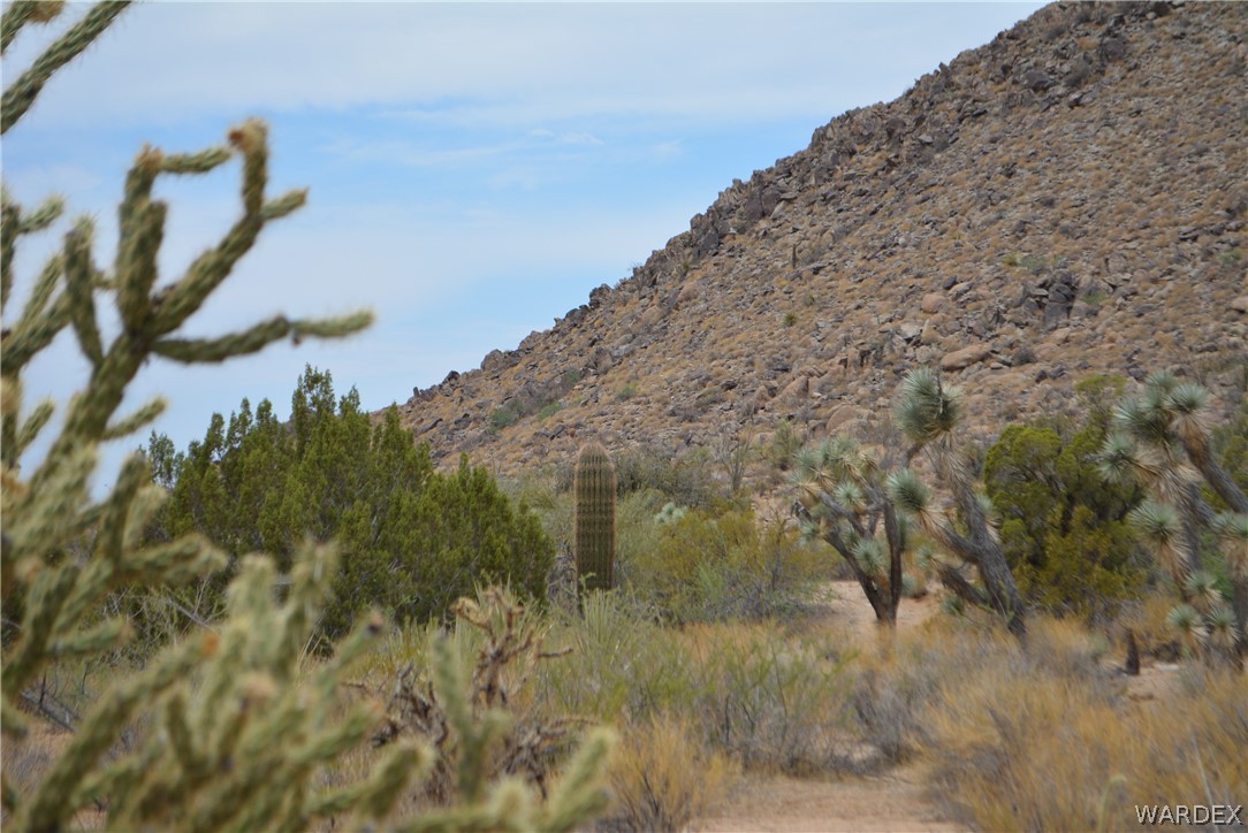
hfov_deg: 24.6
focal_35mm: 82
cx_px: 624
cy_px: 416
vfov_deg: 16.6
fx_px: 2861
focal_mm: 55
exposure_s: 1/1600
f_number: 6.3
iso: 400
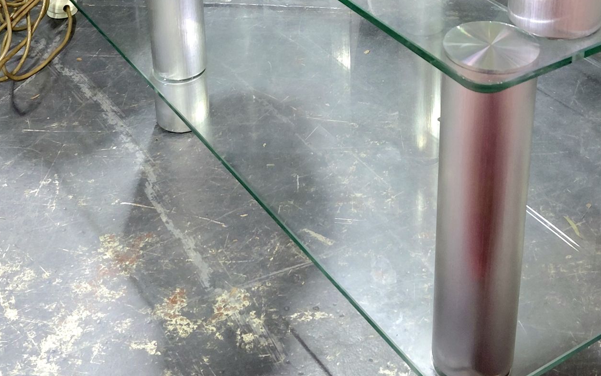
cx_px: 305
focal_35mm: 43
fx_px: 704
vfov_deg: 27.3
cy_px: -38
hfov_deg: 46.2
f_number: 1.8
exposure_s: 1/50.3
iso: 200
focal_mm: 4.69
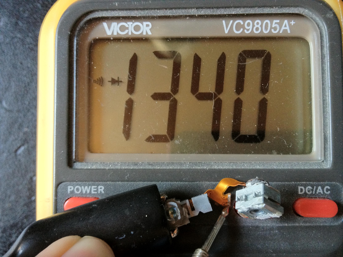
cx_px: 172
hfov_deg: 52.6
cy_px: 128
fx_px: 347
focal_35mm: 35
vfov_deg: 40.7
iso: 250
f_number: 2.4
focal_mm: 4.28
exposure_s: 1/20
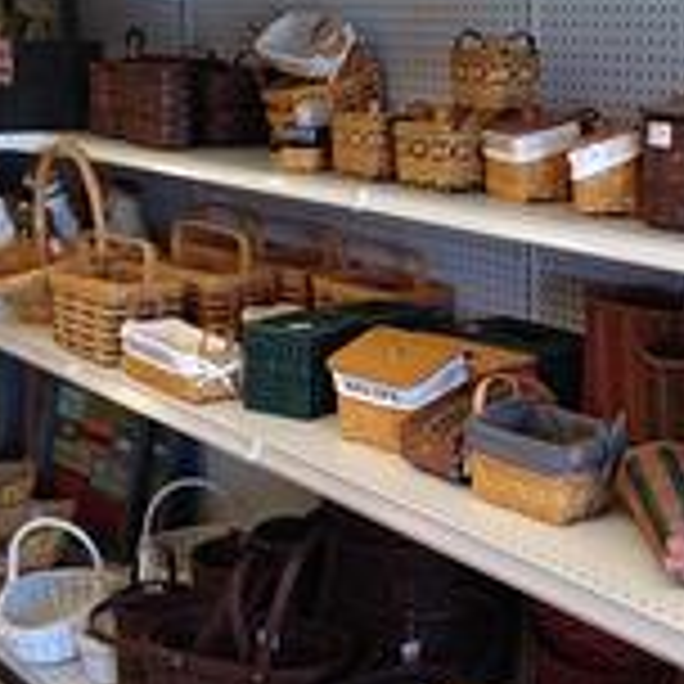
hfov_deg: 25.5
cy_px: 270
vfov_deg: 25.7
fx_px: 1498
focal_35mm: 67
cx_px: 502
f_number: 2.4
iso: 50
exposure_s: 1/24
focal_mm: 4.12
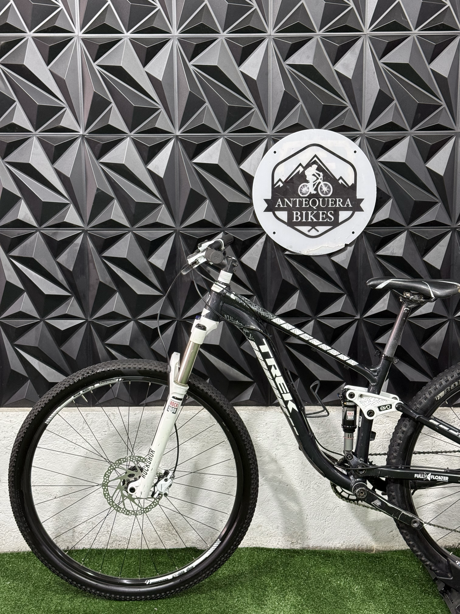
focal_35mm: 48
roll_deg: -0.1
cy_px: 307
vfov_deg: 39.7
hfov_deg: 30.3
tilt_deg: -8.8
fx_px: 850
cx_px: 230
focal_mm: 6.76
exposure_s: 1/60
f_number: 1.78
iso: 160
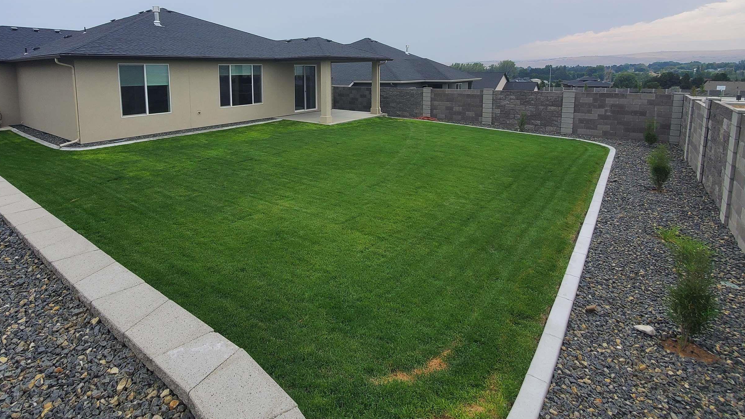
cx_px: 297
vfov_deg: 58.0
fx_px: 356
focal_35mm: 18
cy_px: 107
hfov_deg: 91.4
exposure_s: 1/352
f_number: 2.2
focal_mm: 1.8
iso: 50
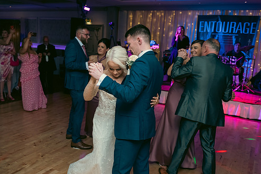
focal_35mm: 37
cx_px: 119
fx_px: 268
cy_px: 92
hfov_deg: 51.8
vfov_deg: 36.0
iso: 800
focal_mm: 32
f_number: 3.5
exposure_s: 1/160
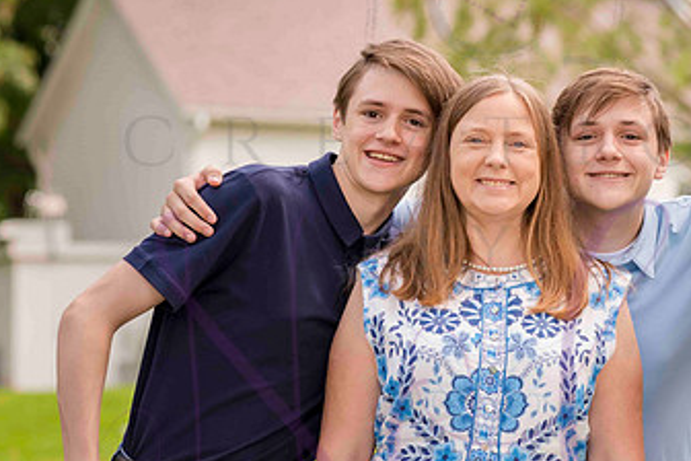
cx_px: 502
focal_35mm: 207
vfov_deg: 6.6
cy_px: 242
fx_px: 3973
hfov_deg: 9.9
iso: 400
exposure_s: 1/320
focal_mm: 120
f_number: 5
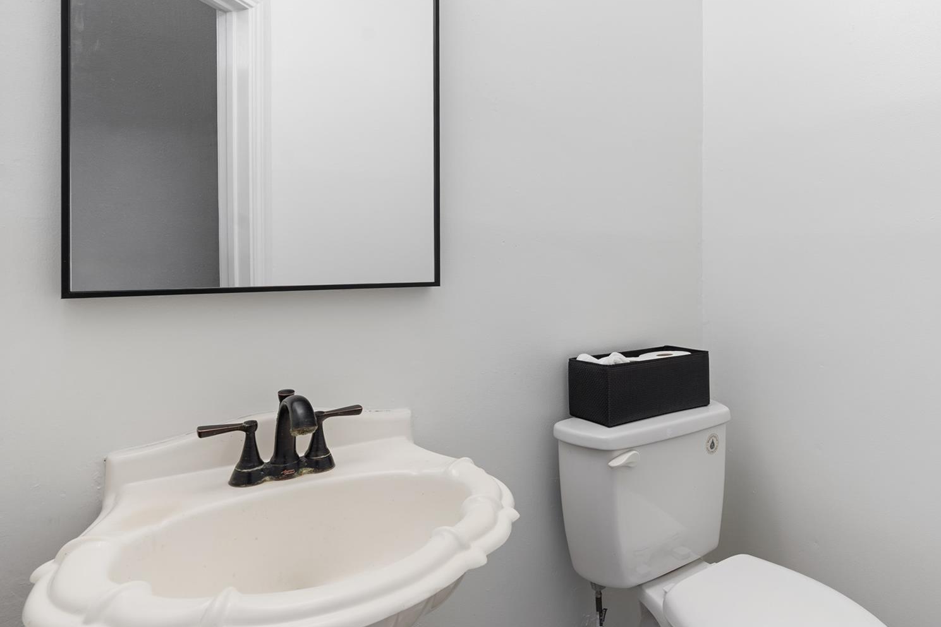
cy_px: 265
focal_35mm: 22
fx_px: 575
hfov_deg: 76.7
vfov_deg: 57.0
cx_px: 607
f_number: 8
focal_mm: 16
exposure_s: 1/2
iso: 250
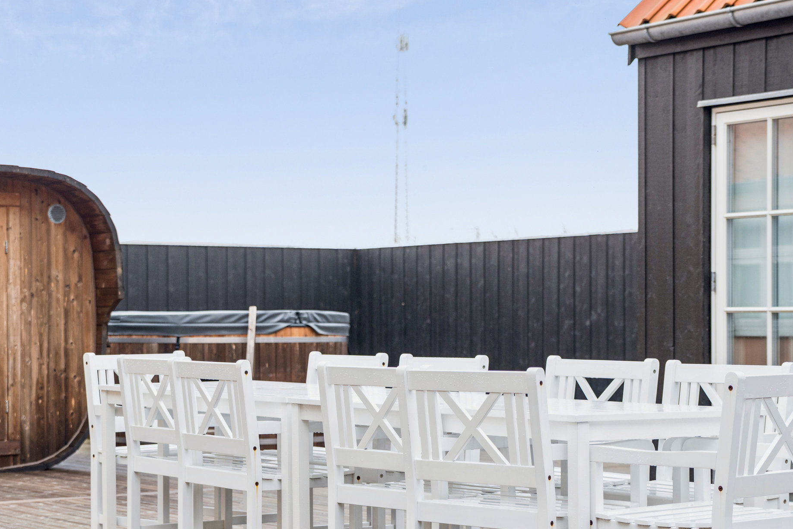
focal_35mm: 85
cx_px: 319
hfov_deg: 23.9
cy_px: 315
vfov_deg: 16.1
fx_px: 1873
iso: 320
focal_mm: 52
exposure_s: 1/160
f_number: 3.5
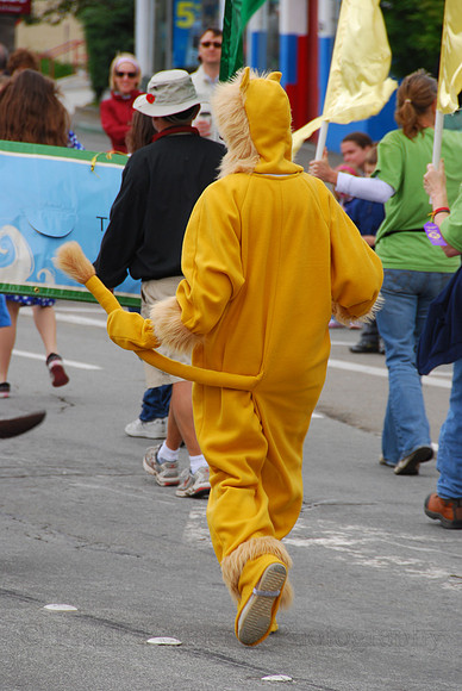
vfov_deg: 8.1
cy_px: 346
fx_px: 4897
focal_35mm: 255
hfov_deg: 5.4
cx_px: 231
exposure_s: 1/180
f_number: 8
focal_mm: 170
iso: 200
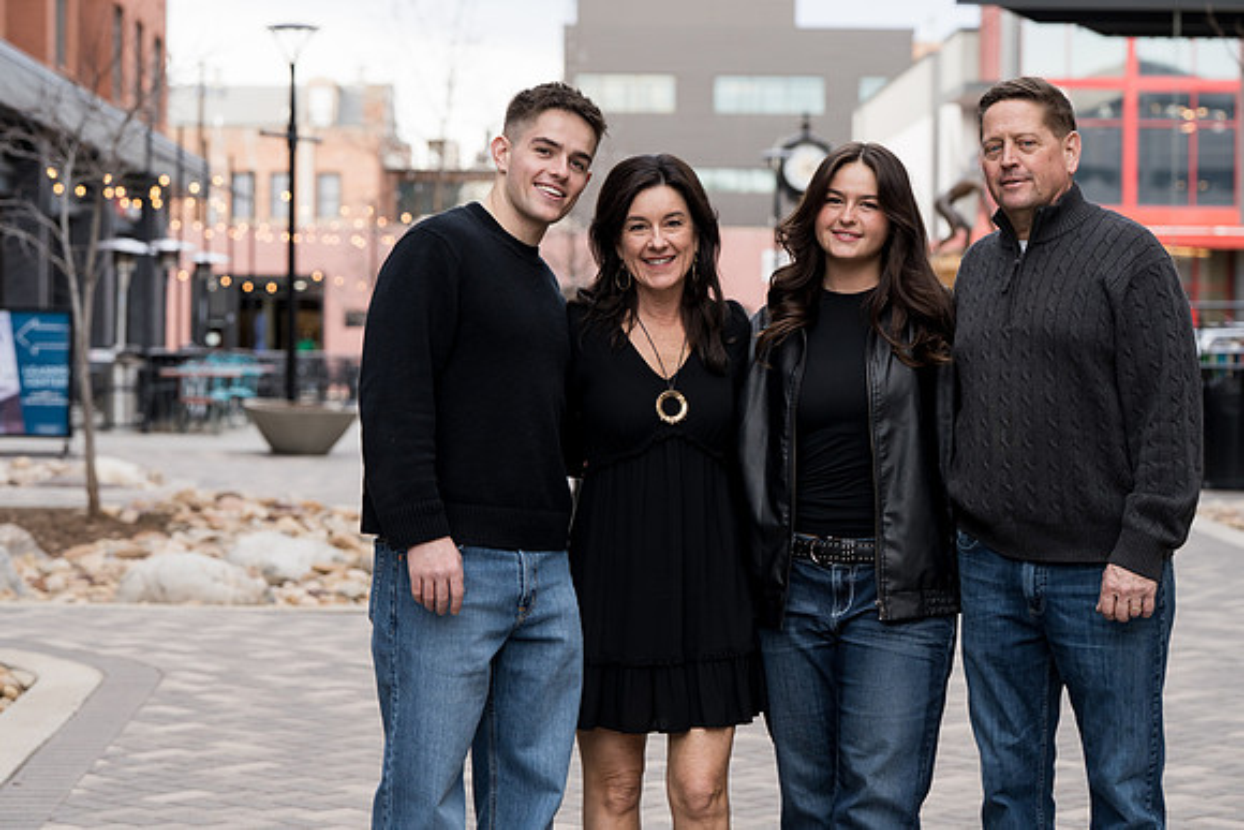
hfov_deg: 20.8
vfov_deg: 14.0
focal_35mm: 98
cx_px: 622
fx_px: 3387
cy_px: 415
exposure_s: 1/125
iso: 640
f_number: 5
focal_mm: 98
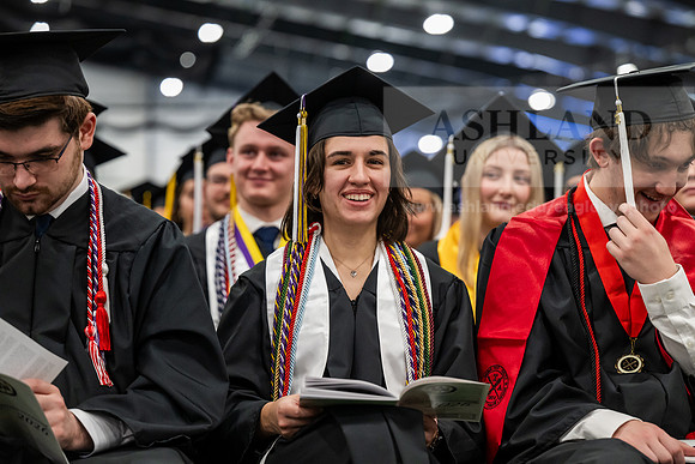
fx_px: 1796
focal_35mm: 93
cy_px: 232
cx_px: 348
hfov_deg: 21.9
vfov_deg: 14.7
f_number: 3.2
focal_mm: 93
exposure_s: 1/200
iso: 2500
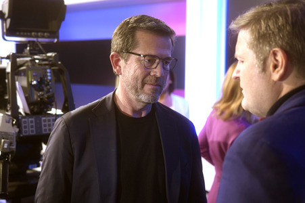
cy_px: 102
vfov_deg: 29.8
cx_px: 152
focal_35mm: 45
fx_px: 381
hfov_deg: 43.6
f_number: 2.2
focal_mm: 30
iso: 640
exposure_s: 1/60
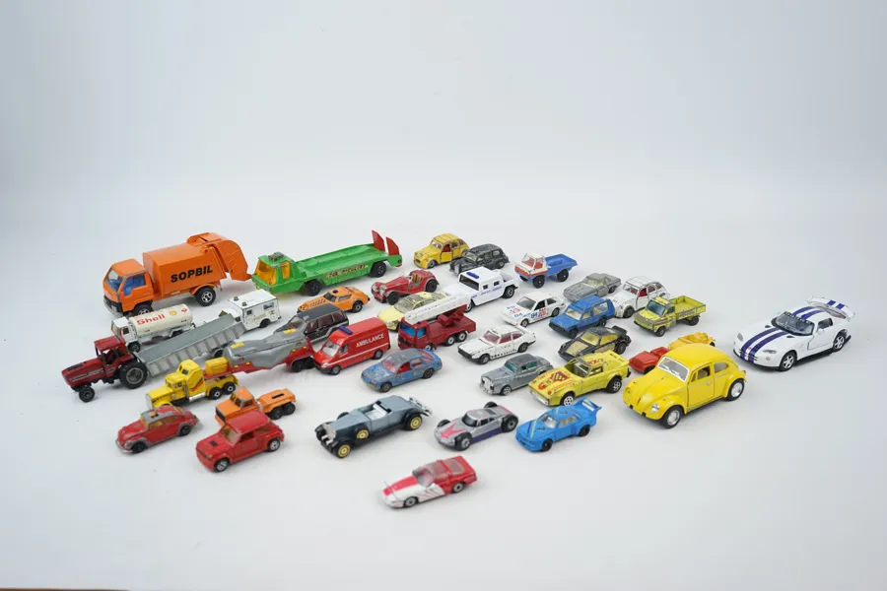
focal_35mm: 37
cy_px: 296
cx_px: 444
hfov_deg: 51.9
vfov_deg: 35.9
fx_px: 912
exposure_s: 1/80
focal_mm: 37
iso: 100
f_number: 5.6
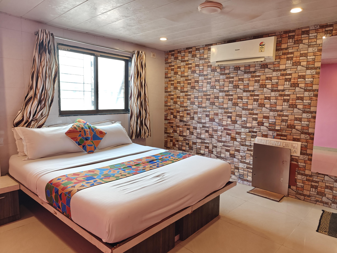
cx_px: 168
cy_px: 126
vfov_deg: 58.9
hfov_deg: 73.9
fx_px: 224
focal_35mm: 23
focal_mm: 6.06
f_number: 1.6
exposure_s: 1/100
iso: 800
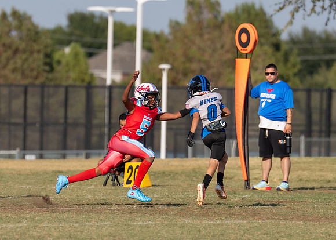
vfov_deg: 2.7
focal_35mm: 536
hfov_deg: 3.8
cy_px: 130
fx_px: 5113
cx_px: 133
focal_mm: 200
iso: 125
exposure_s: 1/3200
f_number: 3.2
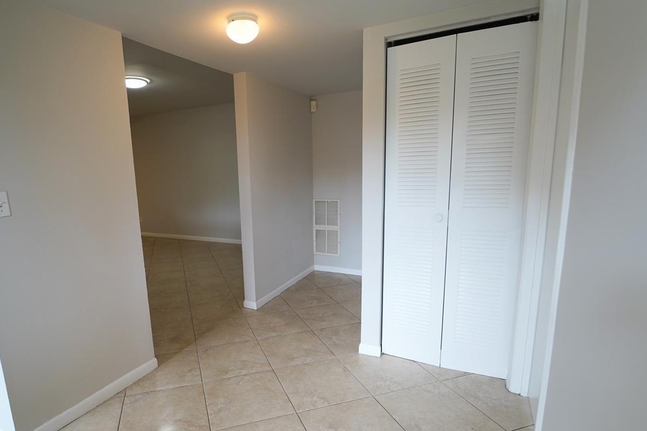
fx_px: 341
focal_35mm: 19
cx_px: 263
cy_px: 231
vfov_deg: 64.4
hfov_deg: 86.0
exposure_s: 1/160
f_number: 4
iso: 640
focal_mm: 14
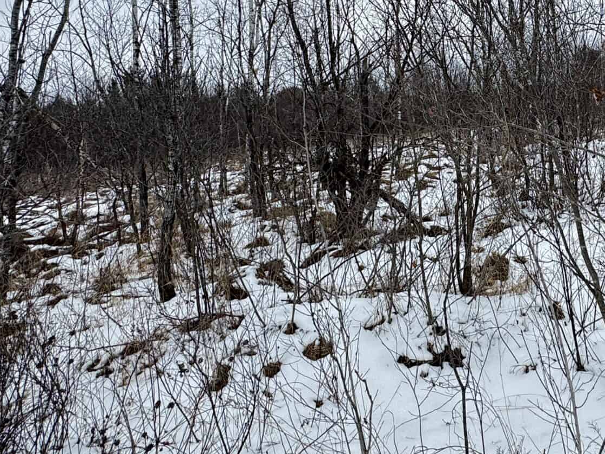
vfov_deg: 41.5
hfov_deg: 53.1
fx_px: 559
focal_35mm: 32
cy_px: 69
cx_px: 485
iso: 40
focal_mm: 2.22
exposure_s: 1/232
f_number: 2.2
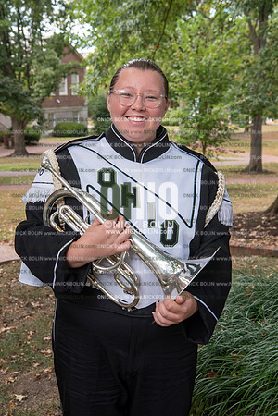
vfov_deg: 38.2
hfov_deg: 26.0
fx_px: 602
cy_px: 208
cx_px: 139
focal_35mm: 52
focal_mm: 52
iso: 500
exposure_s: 1/100
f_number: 8
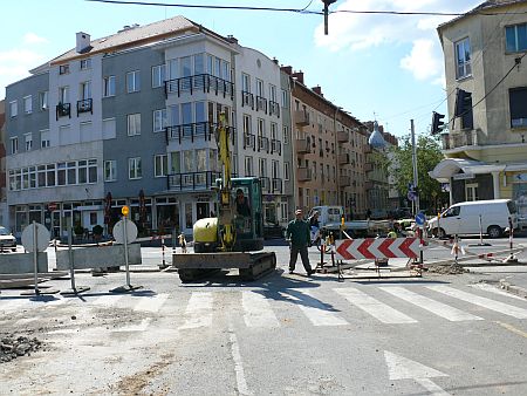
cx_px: 264
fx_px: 533
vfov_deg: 40.7
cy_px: 198
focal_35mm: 35
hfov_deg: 52.6
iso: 100
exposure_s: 1/500
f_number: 5.6
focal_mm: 7.4
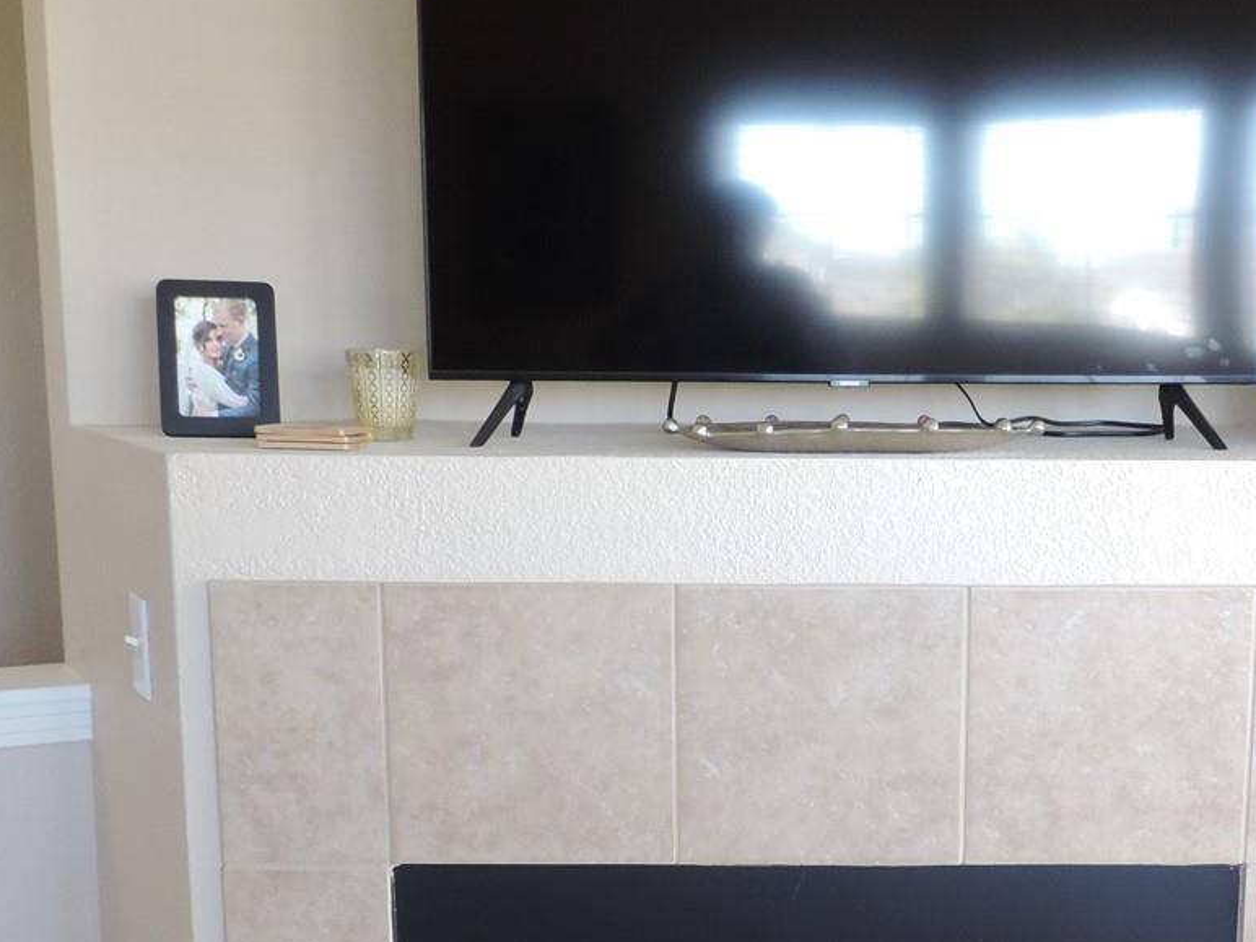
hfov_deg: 33.0
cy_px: 730
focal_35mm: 58
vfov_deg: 24.9
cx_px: 826
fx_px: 2104
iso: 220
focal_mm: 4.9
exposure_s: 1/30
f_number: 3.1
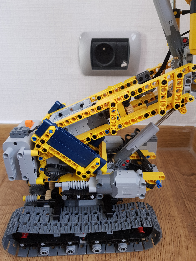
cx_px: 98
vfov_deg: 67.3
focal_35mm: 26
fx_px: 196
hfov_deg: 53.1
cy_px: 130
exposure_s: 1/29
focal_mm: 4.2
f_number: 1.7
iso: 200
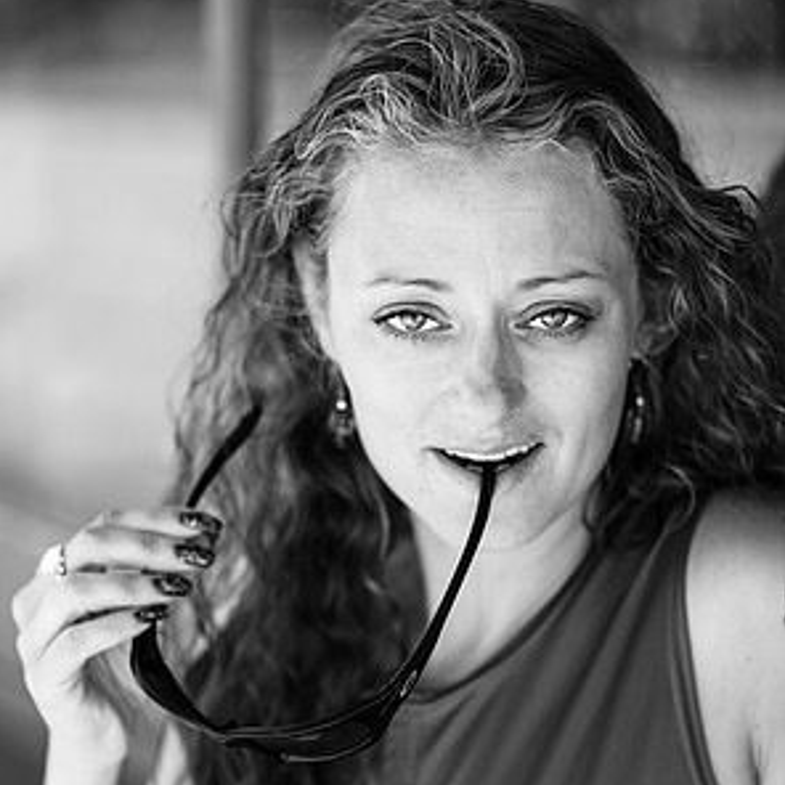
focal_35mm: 110
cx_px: 390
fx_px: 2822
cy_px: 536
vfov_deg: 15.8
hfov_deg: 15.8
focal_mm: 85
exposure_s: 1/800
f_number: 1.8
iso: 80
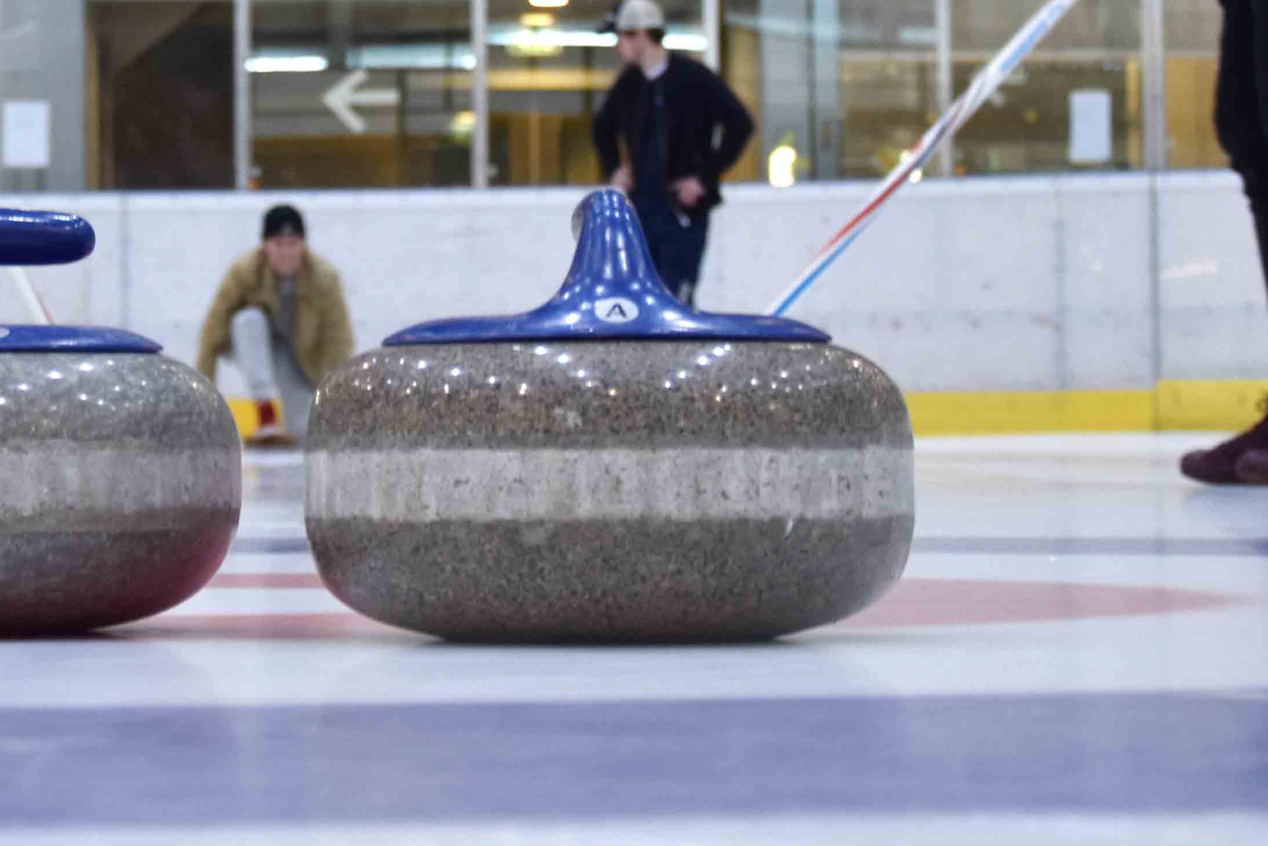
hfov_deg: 9.7
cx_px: 426
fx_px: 7502
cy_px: -20
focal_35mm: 213
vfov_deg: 6.4
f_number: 5
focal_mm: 52
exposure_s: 1/100
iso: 400
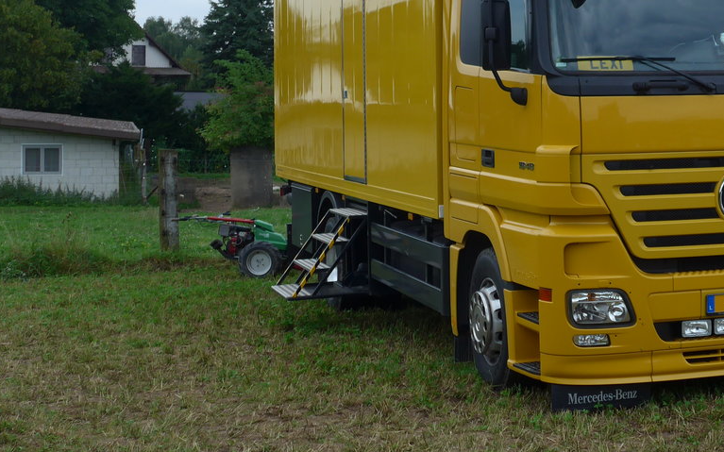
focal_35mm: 73
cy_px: 115
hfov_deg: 27.8
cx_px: 557
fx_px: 1440
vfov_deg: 17.7
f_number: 2.8
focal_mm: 9
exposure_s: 1/400
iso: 80
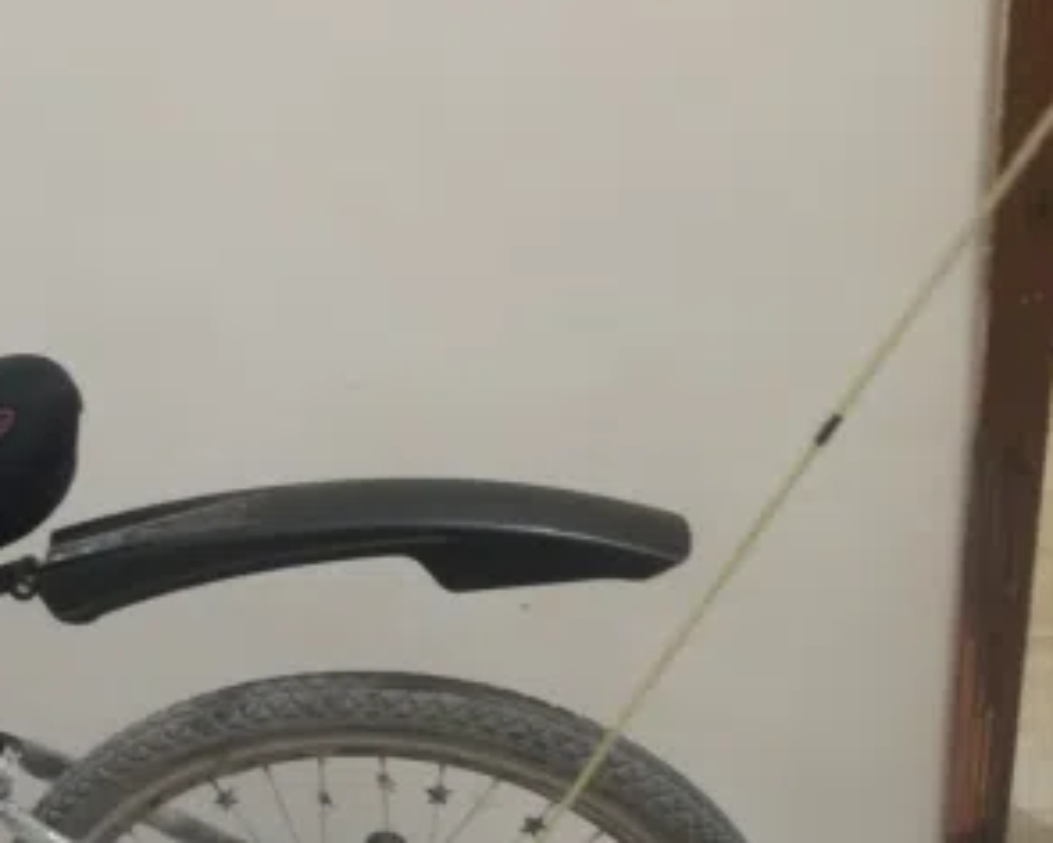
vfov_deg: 27.1
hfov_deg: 31.5
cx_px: -11
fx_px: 1714
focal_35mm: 55
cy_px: 675
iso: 250
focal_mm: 4.3
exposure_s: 1/10
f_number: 1.7
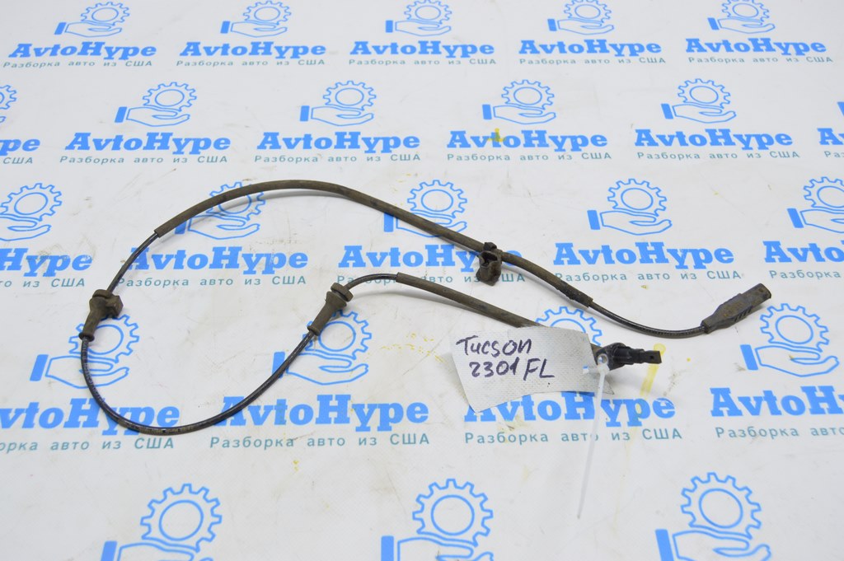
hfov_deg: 53.2
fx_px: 843
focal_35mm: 36
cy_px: 280
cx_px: 422
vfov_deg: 36.8
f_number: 5.6
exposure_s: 1/20
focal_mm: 24
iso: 400
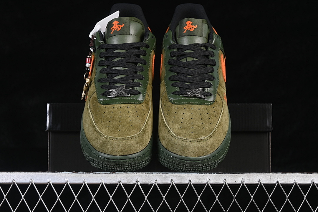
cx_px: 159
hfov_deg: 27.0
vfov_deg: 18.2
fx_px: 662
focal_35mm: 75
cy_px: 106
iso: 160
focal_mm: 50
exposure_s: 1/60
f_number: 6.3
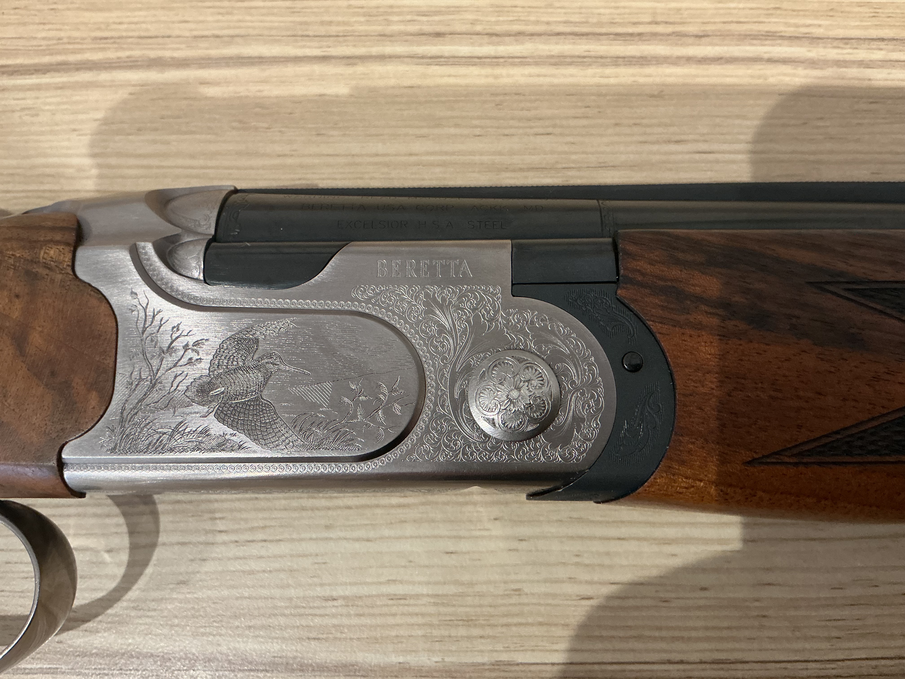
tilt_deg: -80.1
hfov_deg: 61.7
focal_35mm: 29
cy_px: 340
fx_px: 758
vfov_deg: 48.2
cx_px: 452
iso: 200
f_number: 1.8
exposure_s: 1/40
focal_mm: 3
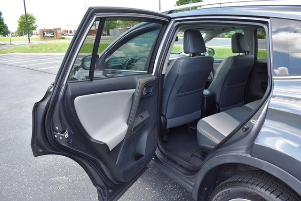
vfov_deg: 48.0
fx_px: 226
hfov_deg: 67.4
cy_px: 100
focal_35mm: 27
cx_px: 150
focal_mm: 18
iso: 280
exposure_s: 1/250
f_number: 5.6
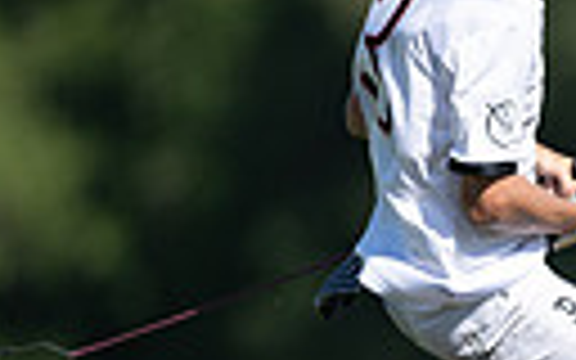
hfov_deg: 1.1
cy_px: 614
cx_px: 1220
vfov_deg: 0.7
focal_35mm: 1844
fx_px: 28947
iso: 400
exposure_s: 1/4000
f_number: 3.2
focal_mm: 400
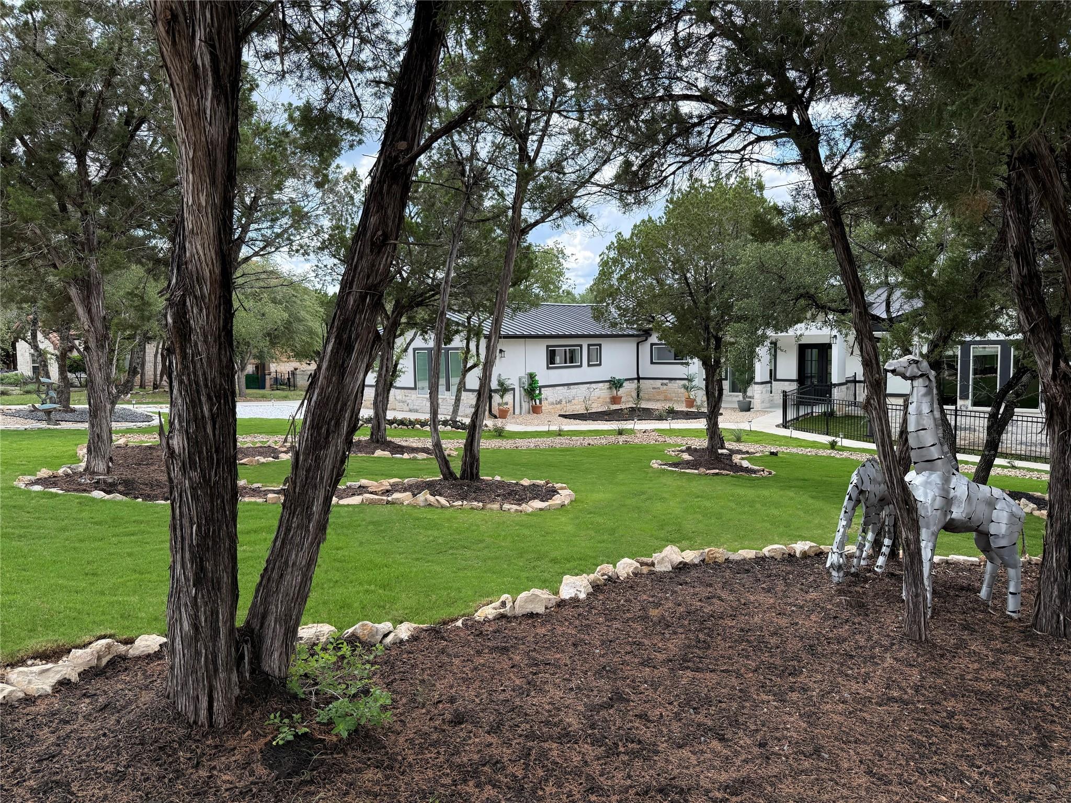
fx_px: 743
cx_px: 536
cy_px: 402
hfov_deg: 71.6
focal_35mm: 24
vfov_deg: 56.8
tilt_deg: -4.5
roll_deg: +0.7
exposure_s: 1/1271
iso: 100
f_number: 1.78
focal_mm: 6.76
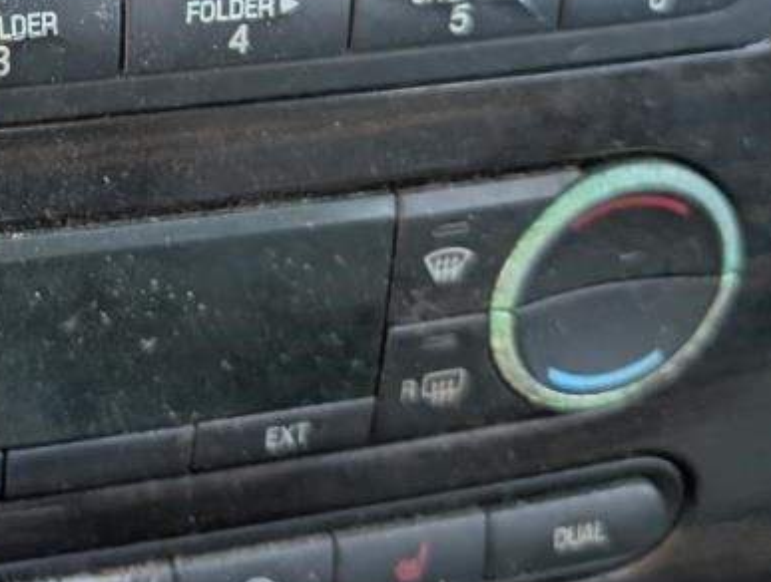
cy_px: -223
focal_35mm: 79
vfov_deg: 17.3
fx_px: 1763
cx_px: -65
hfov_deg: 23.3
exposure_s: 1/489
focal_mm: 6.9
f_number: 1.68
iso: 570
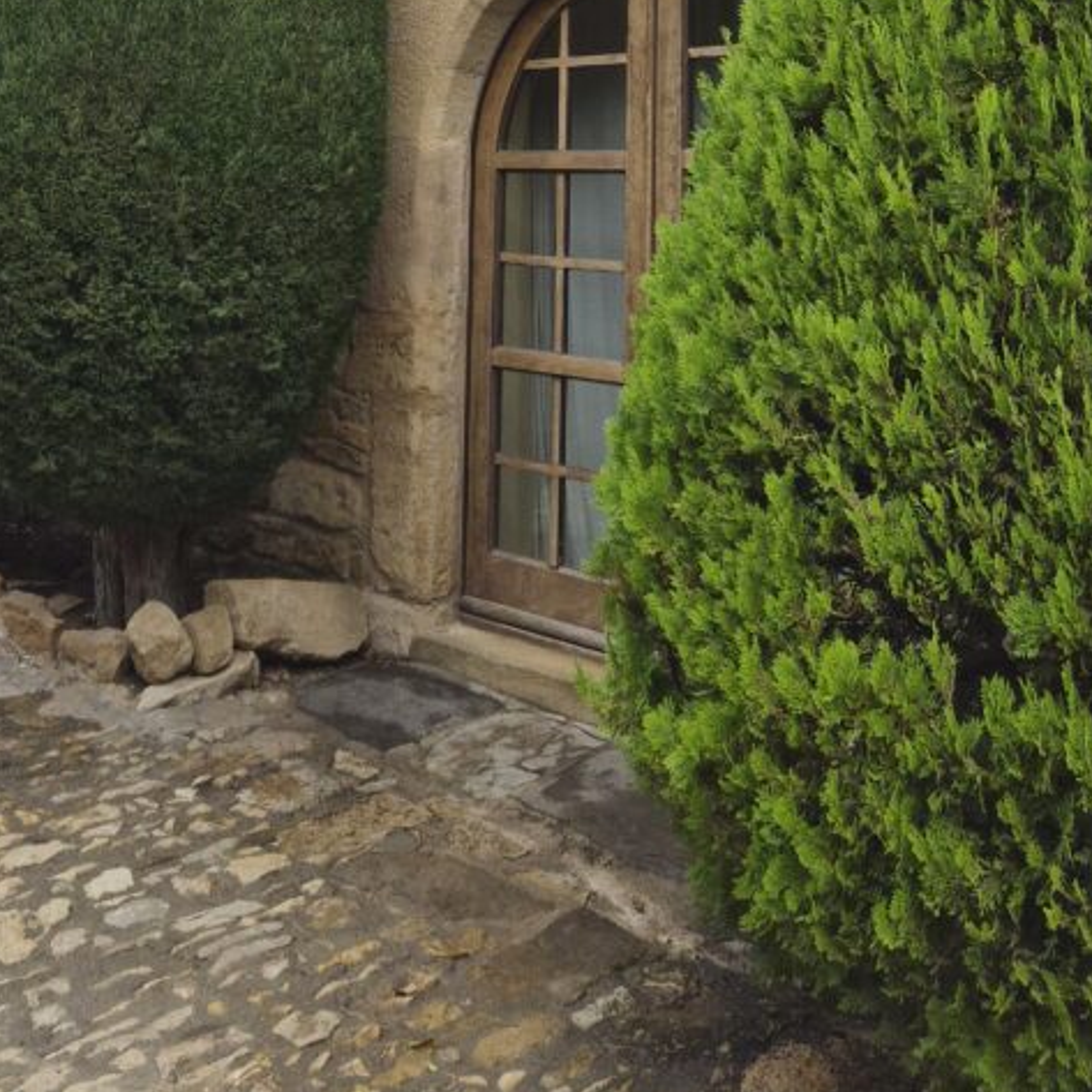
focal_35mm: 44
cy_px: 42
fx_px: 1570
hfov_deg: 37.7
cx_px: 319
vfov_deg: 35.3
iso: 80
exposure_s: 1/1616
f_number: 1.8
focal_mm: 5.4
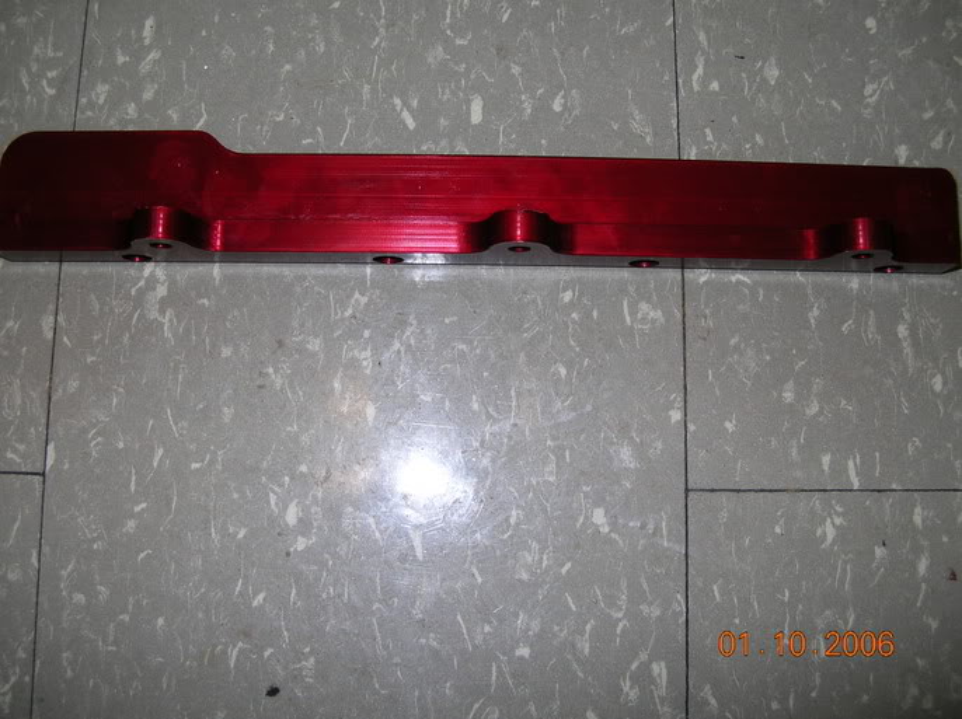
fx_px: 1027
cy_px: 360
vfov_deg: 38.6
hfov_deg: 50.2
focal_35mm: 37
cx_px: 481
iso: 50
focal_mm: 6.2
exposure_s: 1/60.1
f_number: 2.7
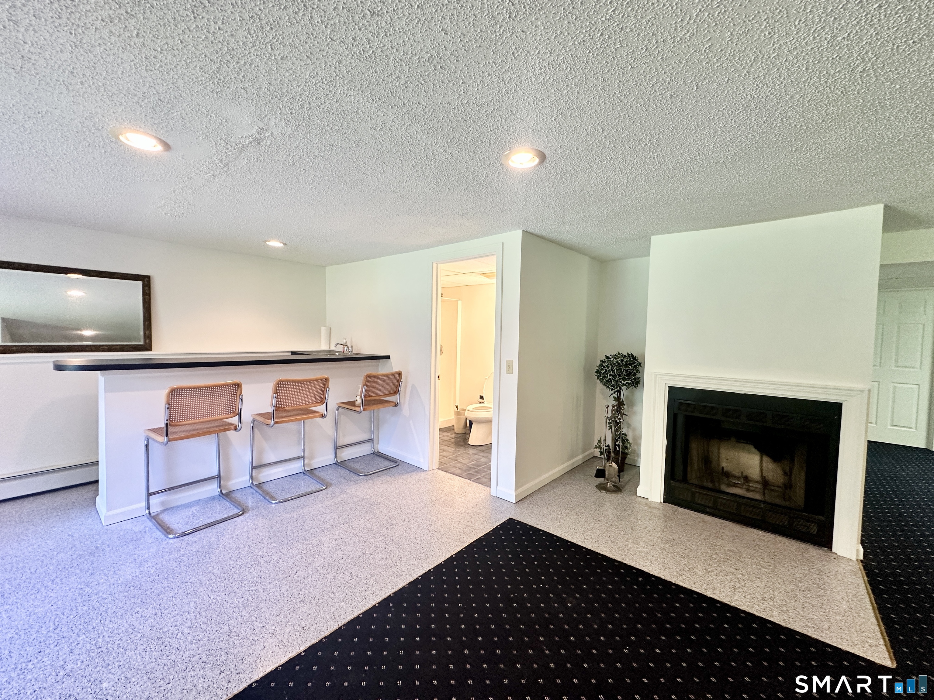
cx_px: 467
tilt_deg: -1.5
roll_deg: -1.8
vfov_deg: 85.7
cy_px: 350
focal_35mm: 14
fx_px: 378
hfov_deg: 102.1
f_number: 2.2
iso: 200
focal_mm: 2.22
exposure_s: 1/60
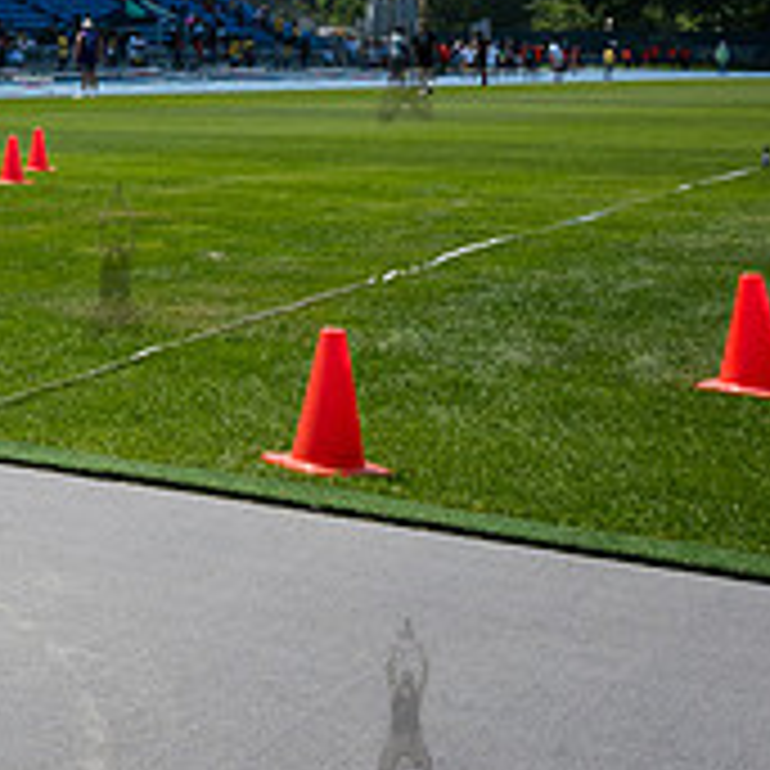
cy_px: 51
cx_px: -560
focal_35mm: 78
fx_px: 1963
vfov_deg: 21.6
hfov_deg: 18.2
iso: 400
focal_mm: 24
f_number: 5.6
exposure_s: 1/1600
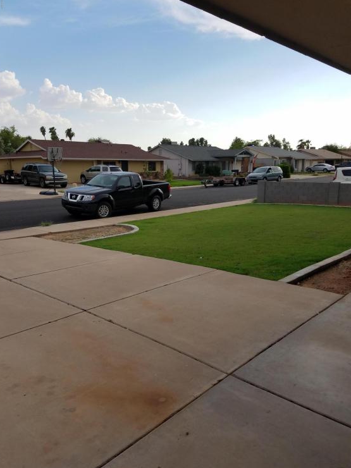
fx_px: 365
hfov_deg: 51.4
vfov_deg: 65.3
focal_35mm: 27
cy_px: 240
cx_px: 173
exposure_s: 1/2056
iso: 50
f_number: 1.7
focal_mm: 4.2
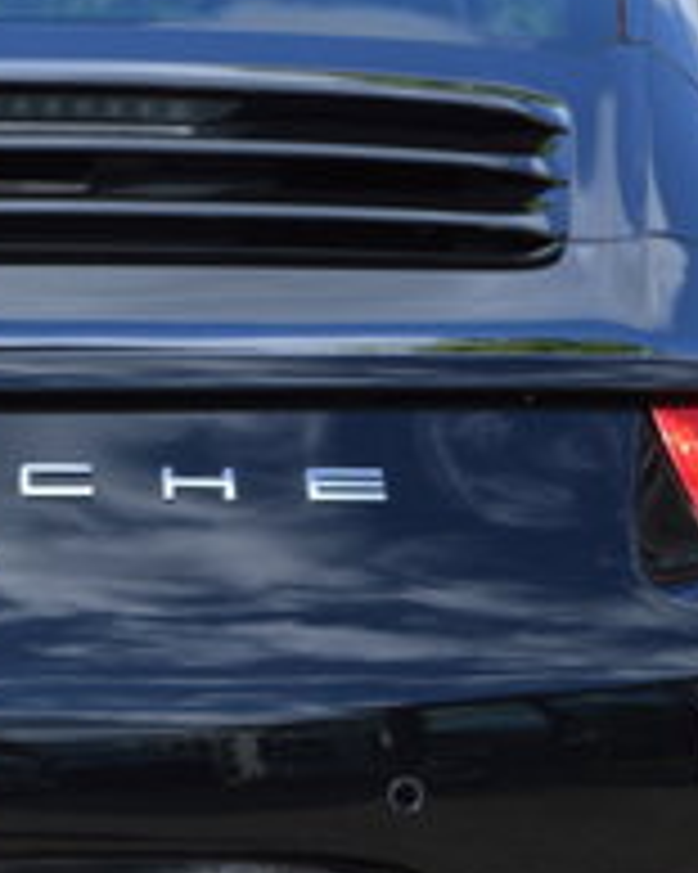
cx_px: -68
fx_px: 5763
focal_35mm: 223
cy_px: 646
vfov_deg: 8.7
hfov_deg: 6.9
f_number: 7.1
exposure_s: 1/200
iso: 100
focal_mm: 40
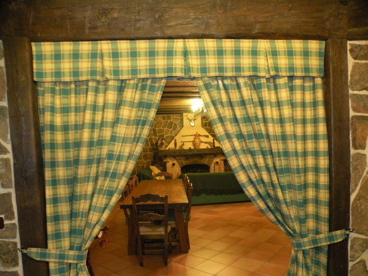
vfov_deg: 51.4
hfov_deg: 65.3
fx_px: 287
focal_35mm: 27
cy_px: 138
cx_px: 184
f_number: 2.8
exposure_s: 1/9.9
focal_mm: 4.7
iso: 400
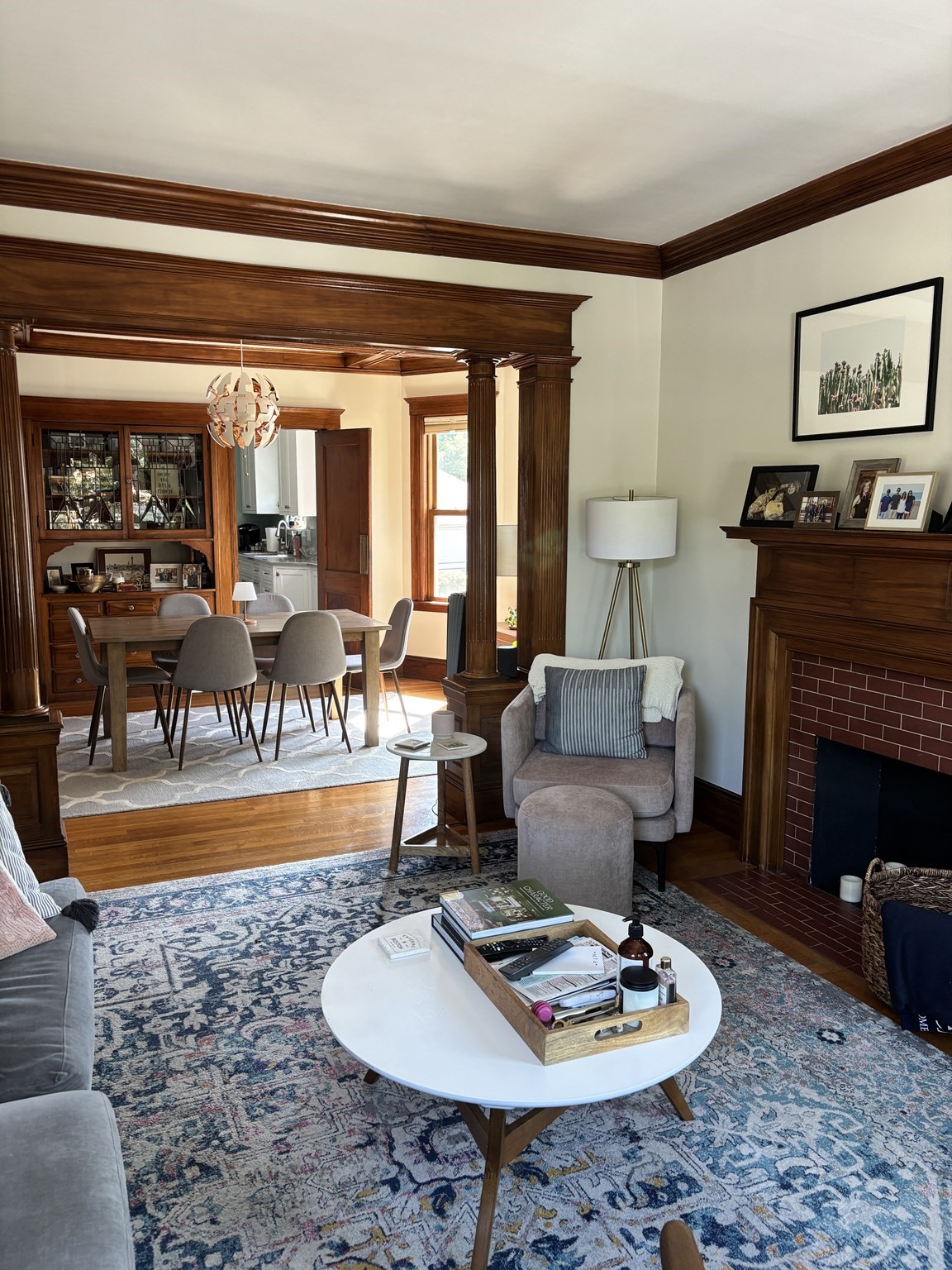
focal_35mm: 26
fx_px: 953
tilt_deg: -7.7
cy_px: 635
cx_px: 476
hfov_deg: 53.1
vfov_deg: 67.3
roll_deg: -0.8
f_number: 1.6
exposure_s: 1/68
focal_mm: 5.96
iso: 125
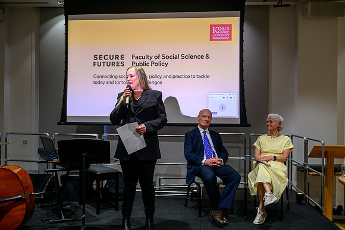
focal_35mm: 36
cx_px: 172
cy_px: 115
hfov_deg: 53.5
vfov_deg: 37.2
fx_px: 342
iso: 90
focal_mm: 35
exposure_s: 1/100
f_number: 2.8
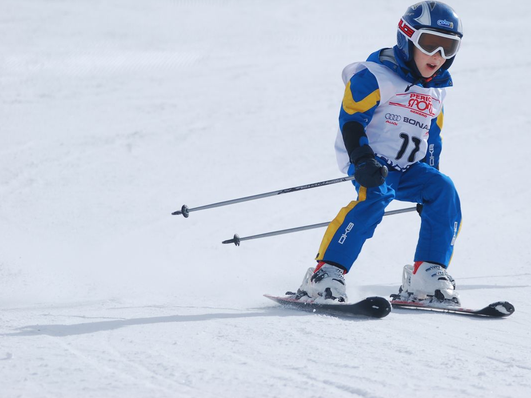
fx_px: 5502
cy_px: 135
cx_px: 391
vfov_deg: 4.1
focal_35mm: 359
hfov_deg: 5.5
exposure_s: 1/1250
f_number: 5.3
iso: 100
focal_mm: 165
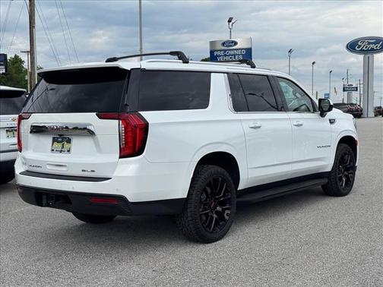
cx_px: 192
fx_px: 531
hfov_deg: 39.7
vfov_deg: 30.3
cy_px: 144
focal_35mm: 48
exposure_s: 1/4975
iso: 64
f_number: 1.78
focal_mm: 6.76
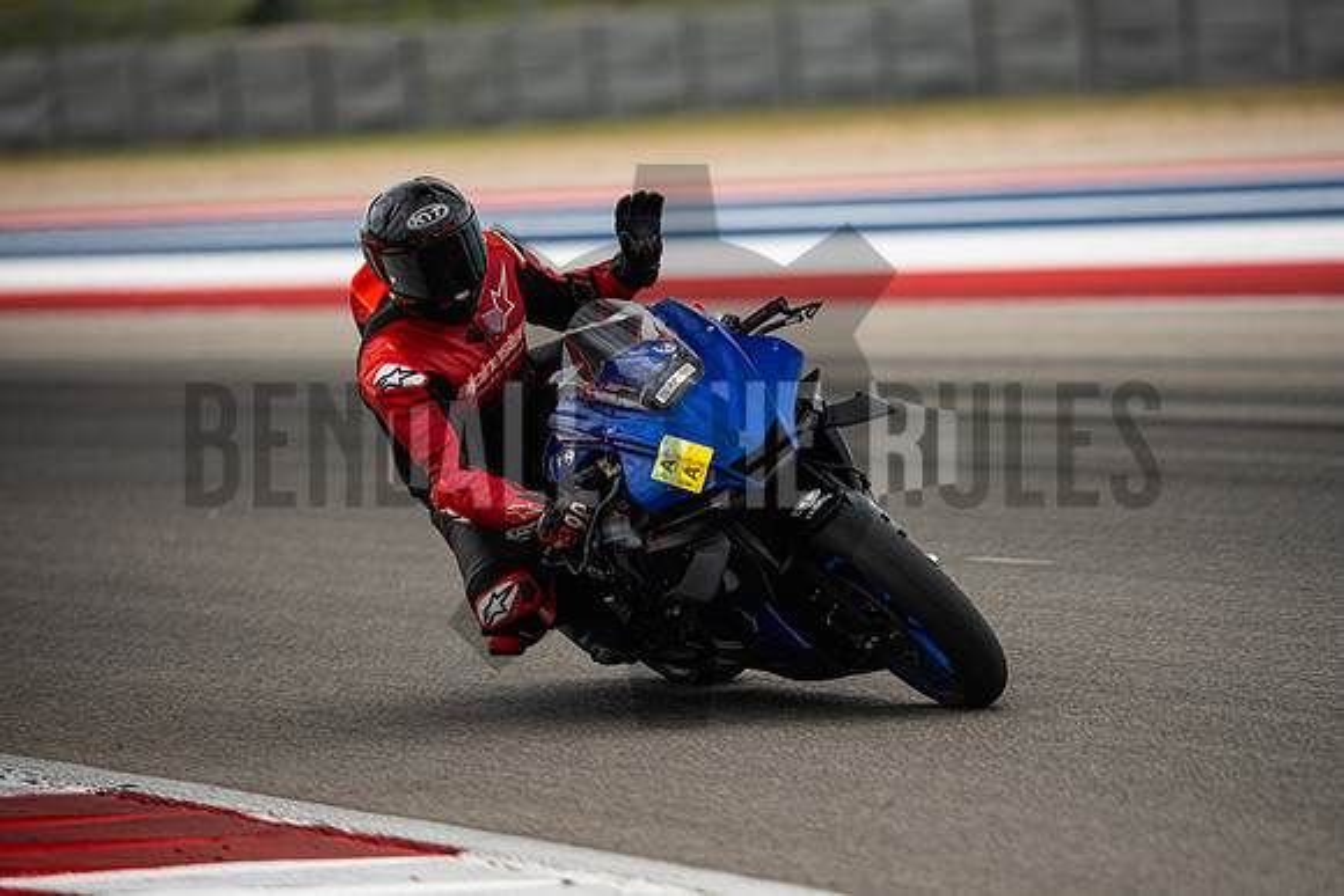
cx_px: 672
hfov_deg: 6.9
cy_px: 448
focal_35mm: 300
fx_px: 11202
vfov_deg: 4.6
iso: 400
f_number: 2
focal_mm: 200
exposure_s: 1/5000
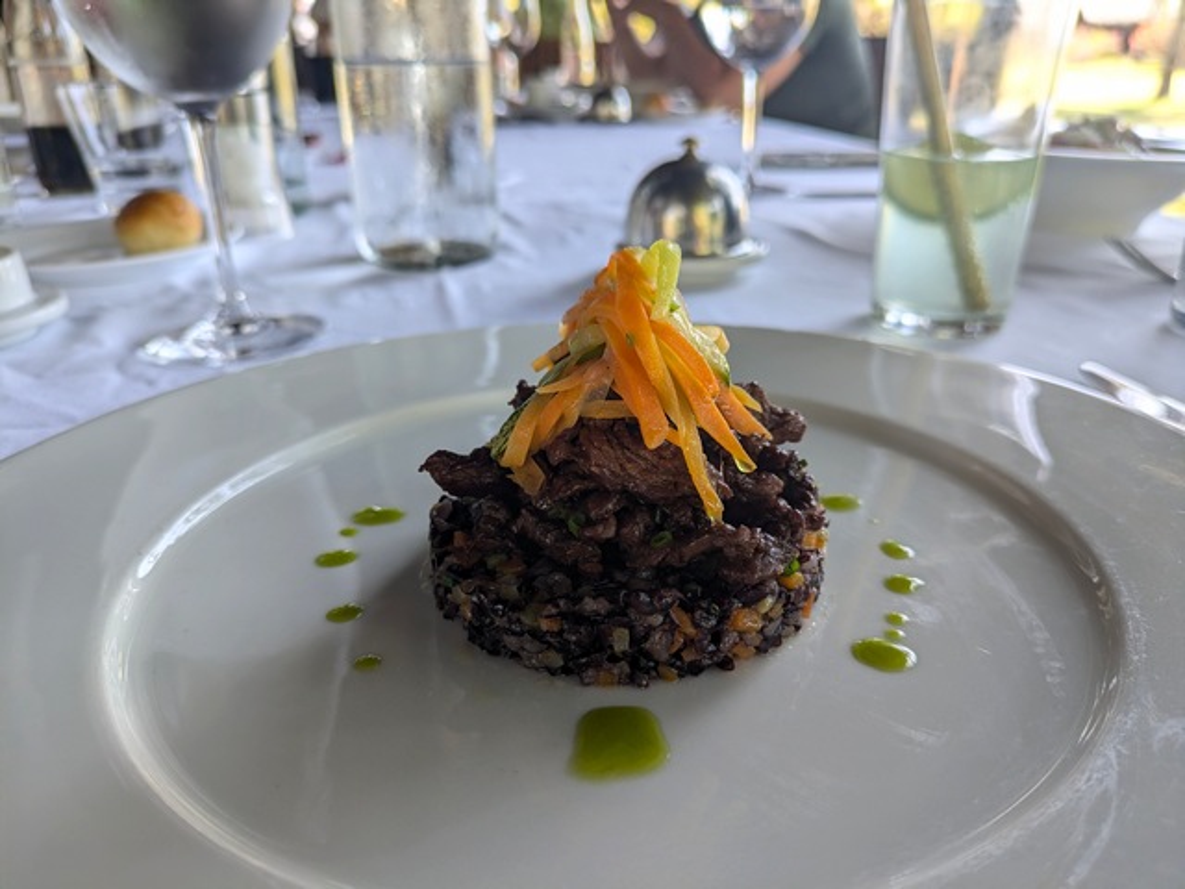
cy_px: 444
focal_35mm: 25
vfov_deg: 54.9
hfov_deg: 69.4
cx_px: 592
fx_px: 856
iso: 43
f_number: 1.89
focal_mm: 5.43
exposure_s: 1/139
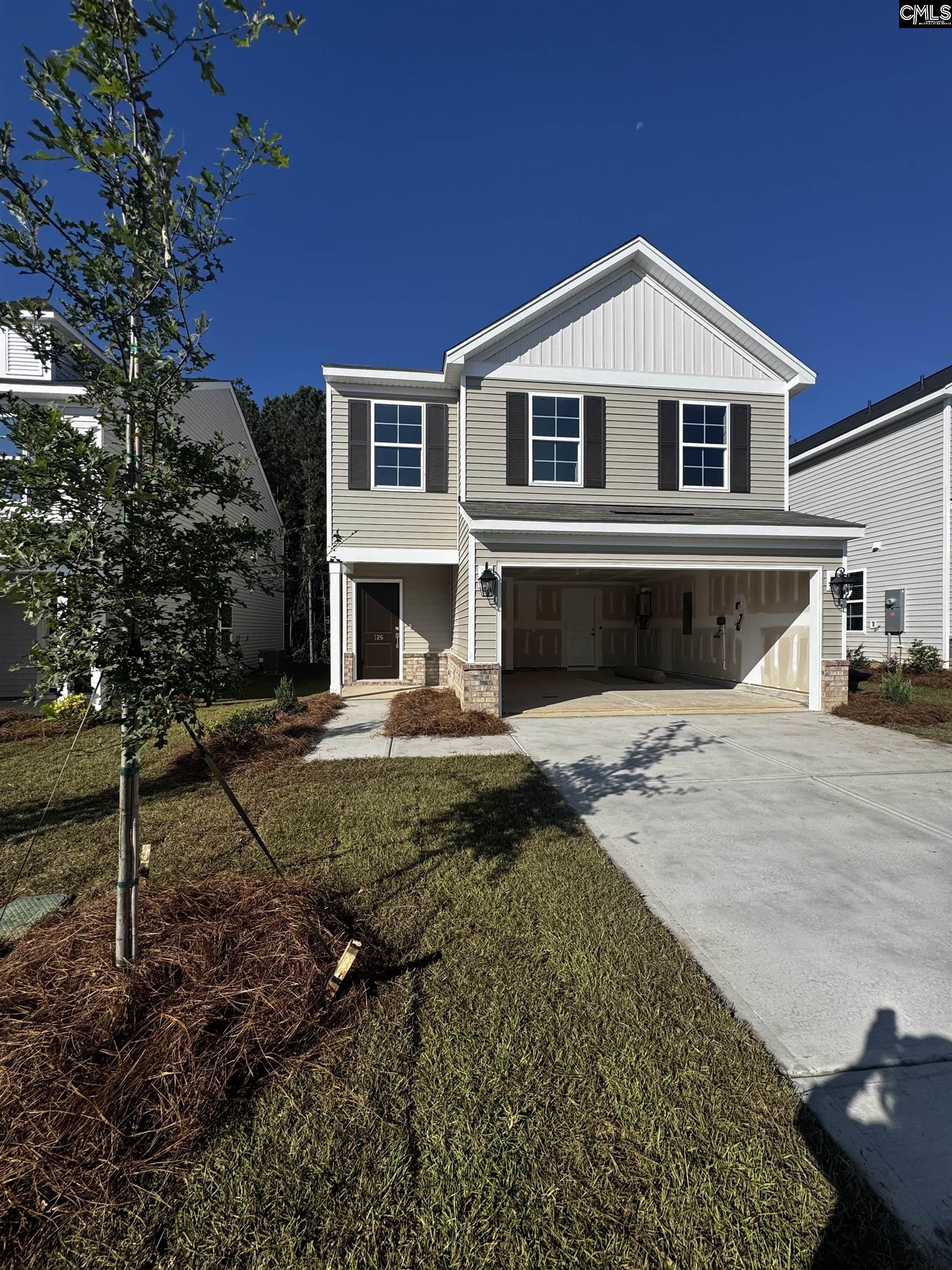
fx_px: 513
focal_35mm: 14
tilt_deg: -0.1
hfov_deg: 85.7
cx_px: 476
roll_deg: +0.9
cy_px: 635
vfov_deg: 102.1
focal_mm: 2.22
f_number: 2.2
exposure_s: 1/3546
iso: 50
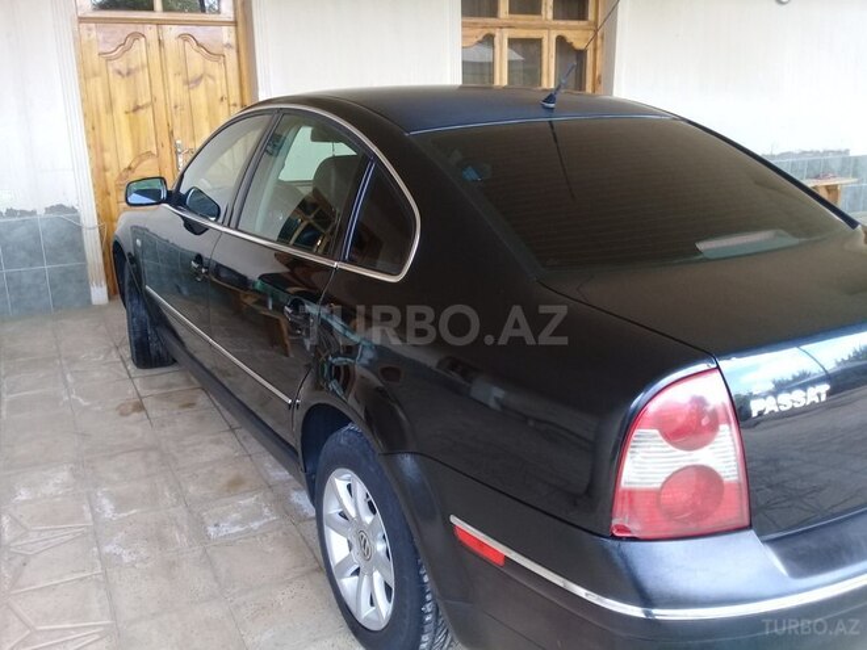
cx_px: 434
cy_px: 325
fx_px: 776
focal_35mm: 31
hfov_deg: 58.4
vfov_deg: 45.4
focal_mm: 3.3
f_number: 2.2
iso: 64
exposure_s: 1/40
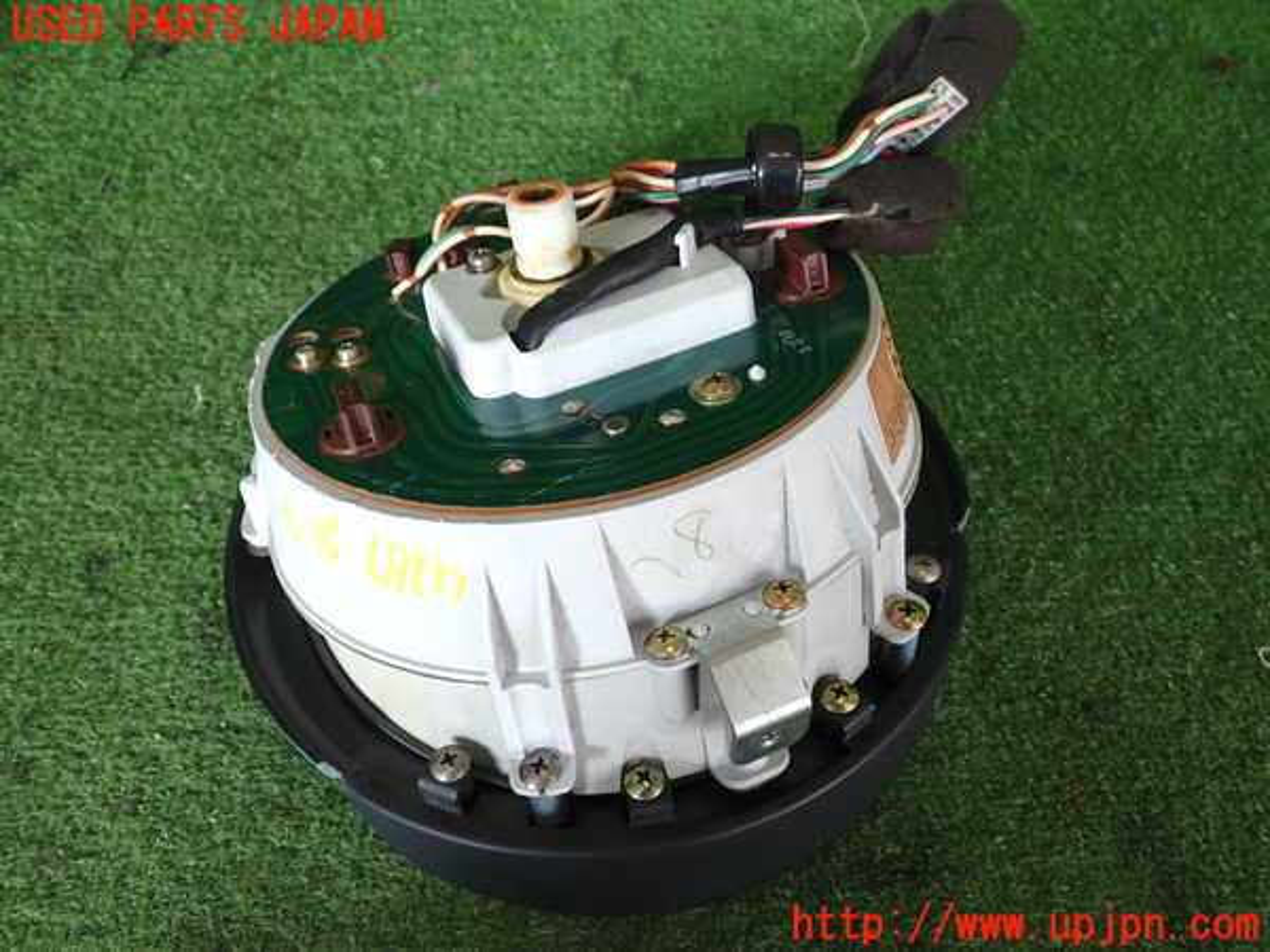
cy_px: 476
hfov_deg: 60.0
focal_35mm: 30
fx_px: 1101
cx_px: 635
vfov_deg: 46.8
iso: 100
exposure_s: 1/80
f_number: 2.3
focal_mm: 5.4
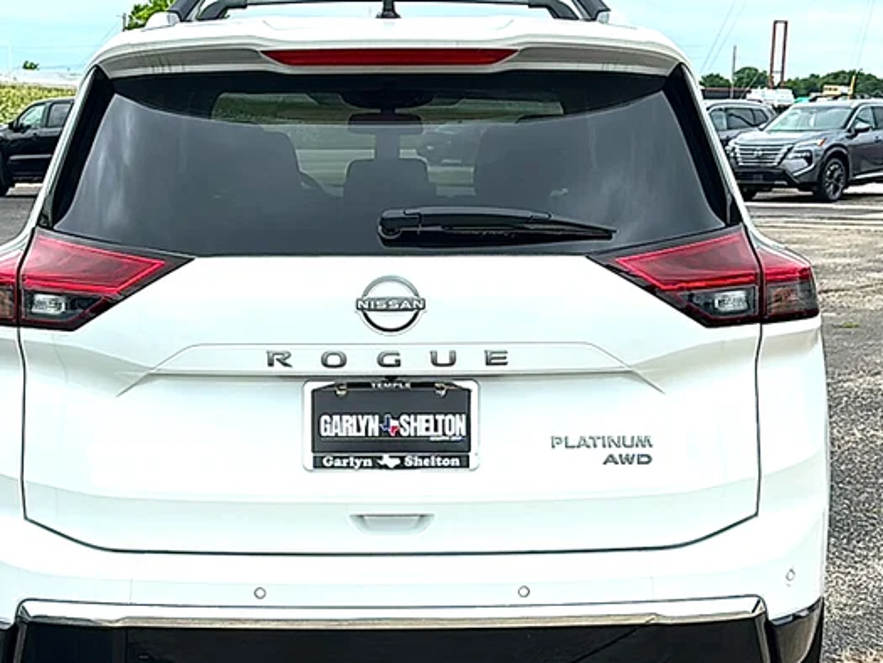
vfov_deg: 28.0
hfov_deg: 36.8
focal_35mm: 52
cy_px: 374
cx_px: 400
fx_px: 1327
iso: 80
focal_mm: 6.86
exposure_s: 1/3165
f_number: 1.78
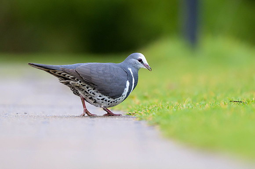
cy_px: 63
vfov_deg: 1.7
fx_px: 5849
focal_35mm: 826
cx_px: 144
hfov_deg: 2.5
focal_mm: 400
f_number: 2.8
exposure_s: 1/500
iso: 720
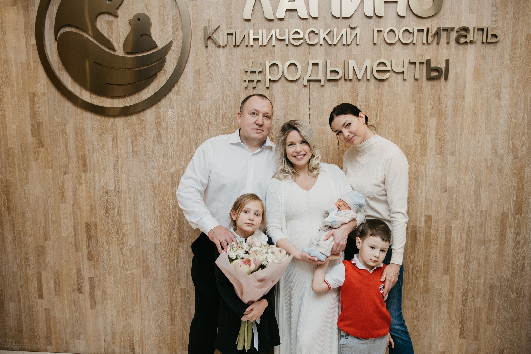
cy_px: 177
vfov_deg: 42.1
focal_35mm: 31
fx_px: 460
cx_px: 266
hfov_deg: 60.0
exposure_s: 1/160
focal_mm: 30
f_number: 4
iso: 160
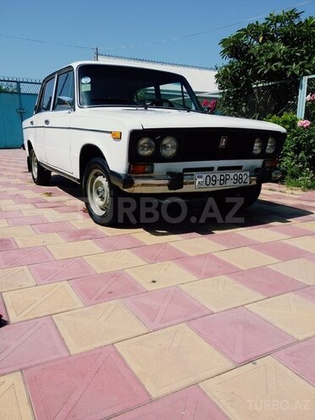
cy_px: 210
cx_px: 158
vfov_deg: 65.3
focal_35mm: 27
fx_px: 328
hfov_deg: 51.4
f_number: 1.9
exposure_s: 1/1844
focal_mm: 3.7
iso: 40
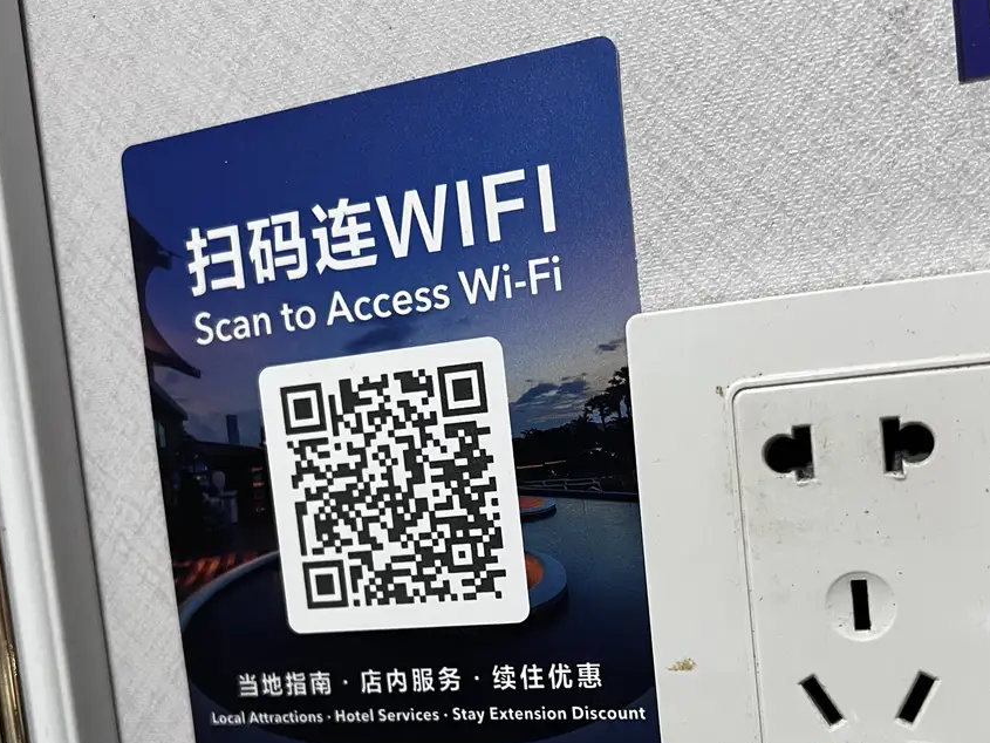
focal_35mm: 41
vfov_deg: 34.8
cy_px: 493
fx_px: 1173
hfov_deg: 45.6
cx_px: 579
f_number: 1.5
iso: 160
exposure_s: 1/50
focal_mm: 5.7
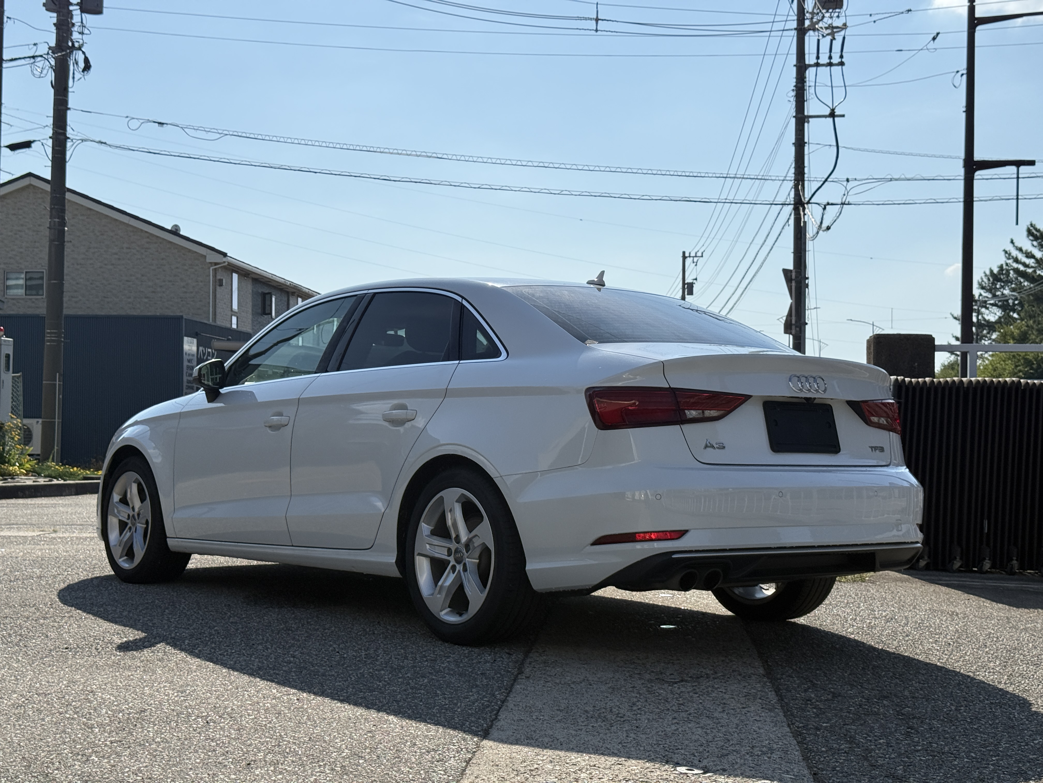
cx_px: 522
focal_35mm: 48
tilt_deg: +1.3
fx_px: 1446
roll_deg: -0.7
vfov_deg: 30.3
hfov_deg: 39.7
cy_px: 392
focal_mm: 6.76
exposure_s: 1/9901
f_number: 1.78
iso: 80
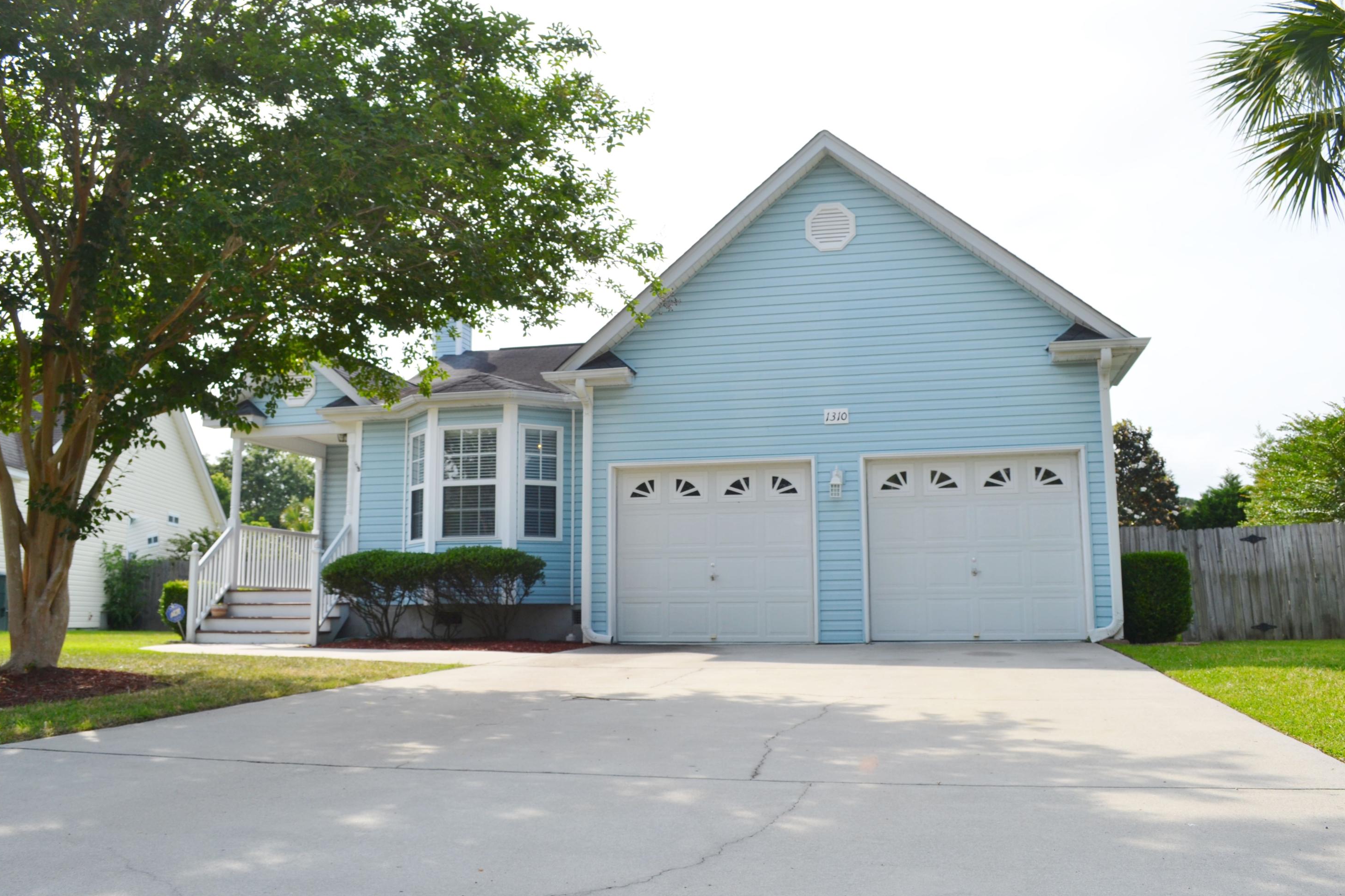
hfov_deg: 60.3
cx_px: 668
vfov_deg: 42.3
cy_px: 437
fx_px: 1158
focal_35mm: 31
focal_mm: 20
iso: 100
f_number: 8
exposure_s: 1/250
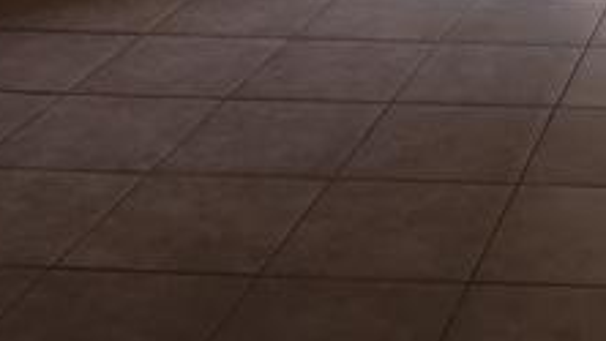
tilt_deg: -11.4
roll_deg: -0.6
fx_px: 1463
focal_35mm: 91
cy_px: -183
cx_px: 789
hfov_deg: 21.2
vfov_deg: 12.6
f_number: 2.2
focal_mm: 4.15
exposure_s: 1/92
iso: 25
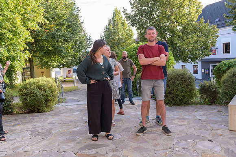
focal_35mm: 29
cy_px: 78
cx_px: 118
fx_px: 190
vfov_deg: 45.0
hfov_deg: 63.6
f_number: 5.6
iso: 160
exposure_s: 1/60
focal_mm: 29
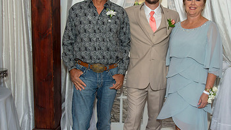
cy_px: 73
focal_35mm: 41
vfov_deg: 29.0
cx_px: 144
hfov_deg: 48.9
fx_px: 251
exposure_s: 1/100
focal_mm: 24
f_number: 3.2
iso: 200
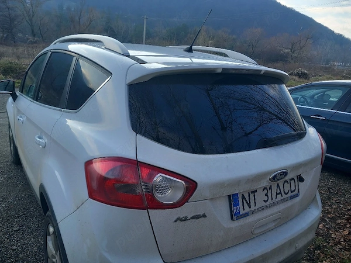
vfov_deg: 51.4
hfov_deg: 65.3
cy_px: 132
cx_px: 176
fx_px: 274
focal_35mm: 27
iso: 20
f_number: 1.8
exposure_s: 1/111
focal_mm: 4
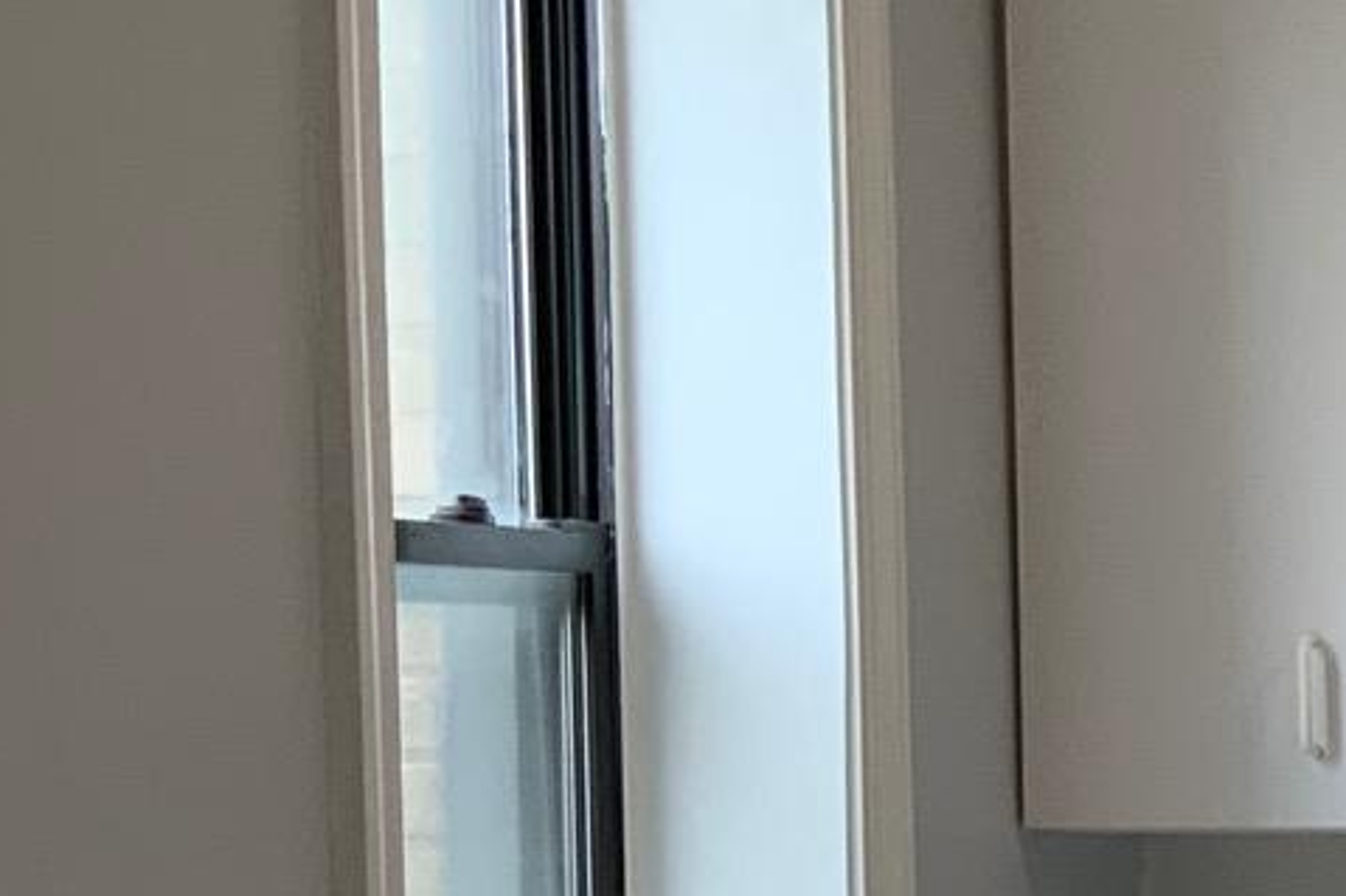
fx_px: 4821
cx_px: 2571
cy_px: 899
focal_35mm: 129
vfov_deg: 10.5
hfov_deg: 13.8
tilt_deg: -2.7
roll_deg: +0.7
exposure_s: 1/60
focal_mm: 3
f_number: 1.8
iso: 32
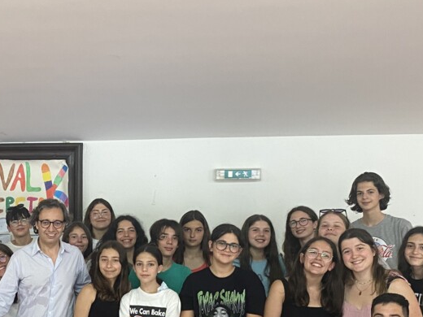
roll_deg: -0.5
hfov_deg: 30.9
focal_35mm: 60
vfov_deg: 24.0
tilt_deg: -2.4
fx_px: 733
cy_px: 259
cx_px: 51
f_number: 1.8
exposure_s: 1/50
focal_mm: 4.25
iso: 200
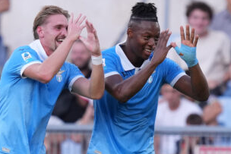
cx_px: 120
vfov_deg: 1.8
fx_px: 4943
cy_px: 84
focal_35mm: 770
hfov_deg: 2.7
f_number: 3.5
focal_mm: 400
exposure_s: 1/2000
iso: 1600
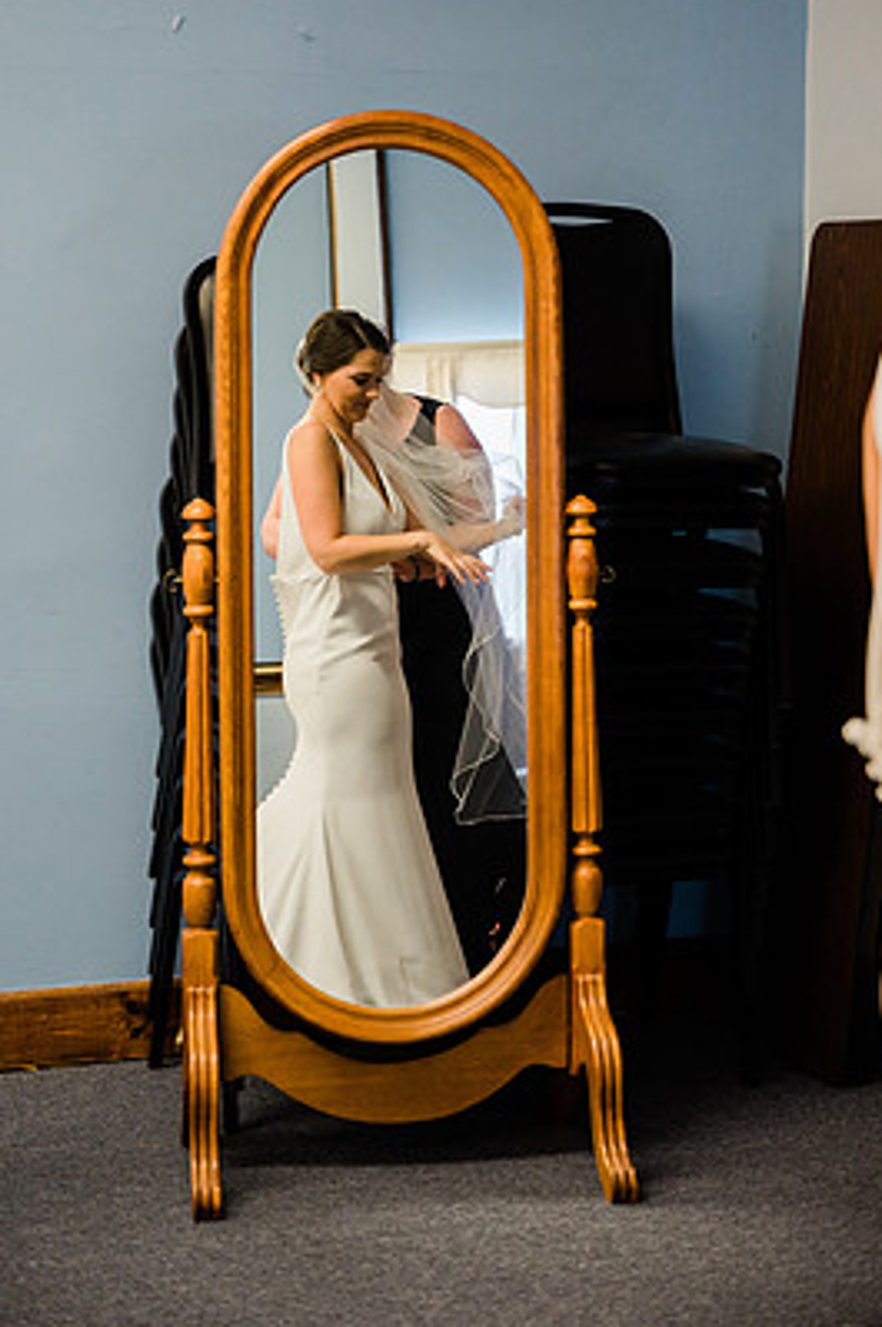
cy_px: 592
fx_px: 2911
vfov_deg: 25.7
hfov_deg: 17.2
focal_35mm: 79
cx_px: 391
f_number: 4
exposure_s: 1/250
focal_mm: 70
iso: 1600
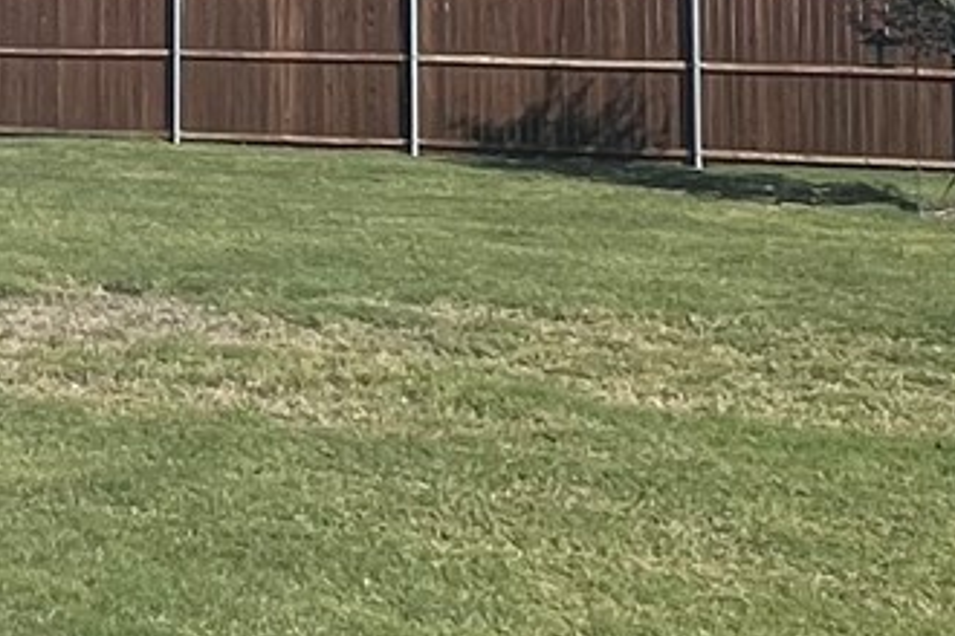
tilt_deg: +3.5
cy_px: -182
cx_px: -194
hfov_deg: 22.3
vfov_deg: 15.5
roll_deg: -0.8
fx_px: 2228
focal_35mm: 84
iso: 32
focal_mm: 1.57
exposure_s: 1/1980
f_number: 1.8
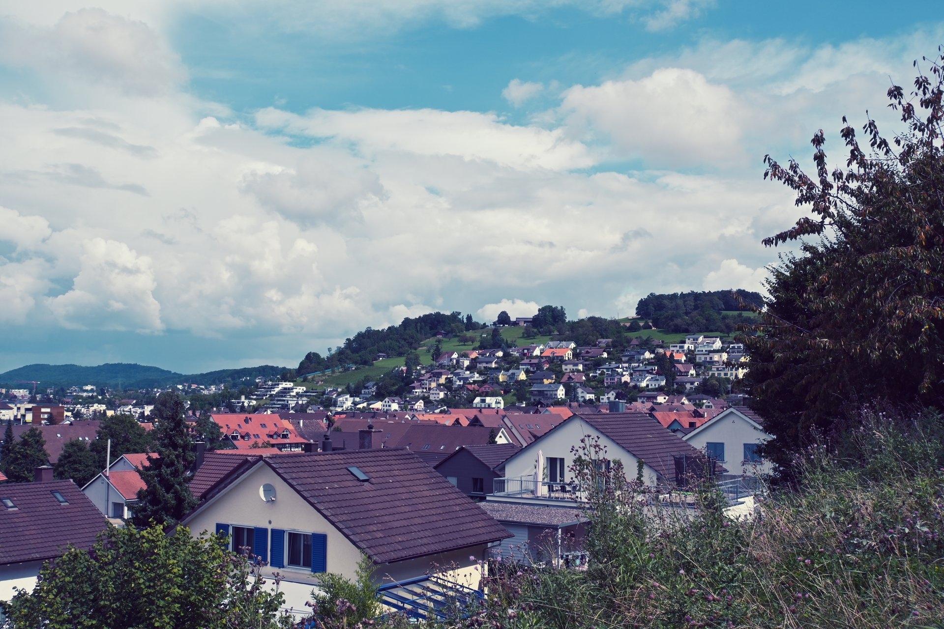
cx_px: 472
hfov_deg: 49.6
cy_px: 314
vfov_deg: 34.2
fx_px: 1023
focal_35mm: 39
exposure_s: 1/200
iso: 100
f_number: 13
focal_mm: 26
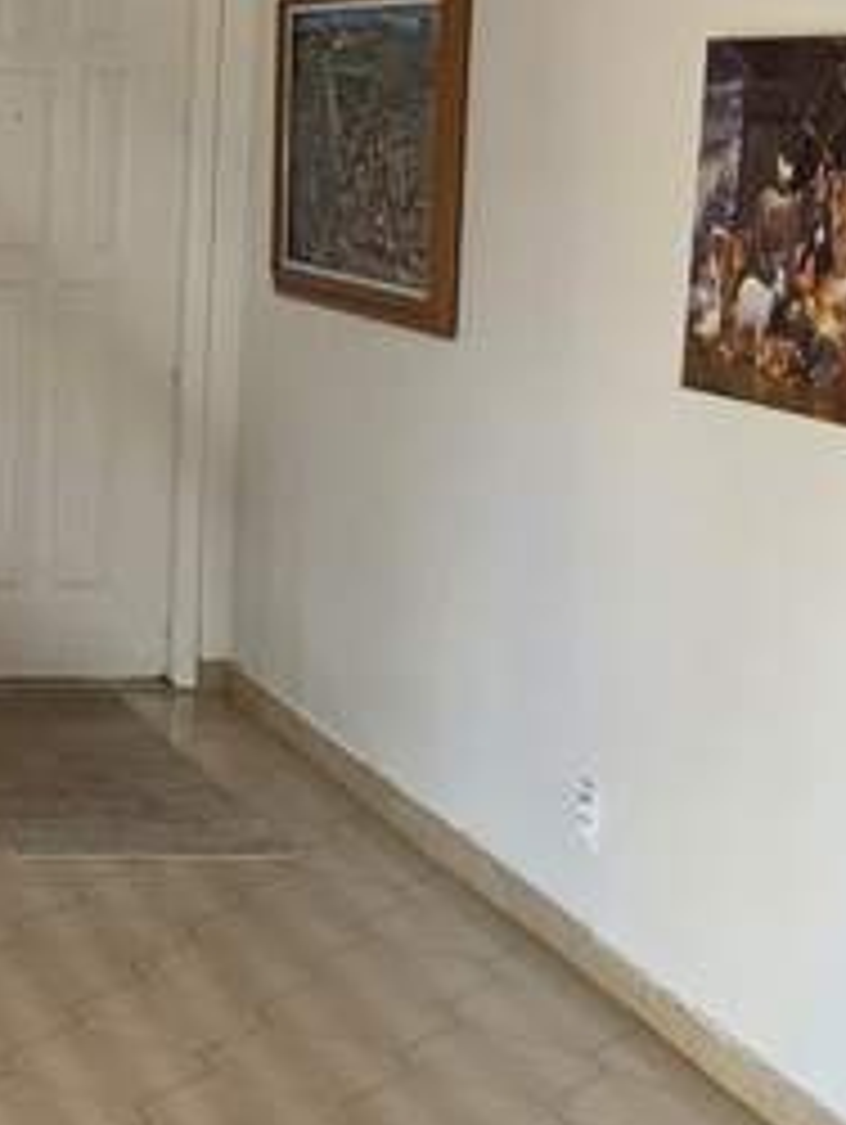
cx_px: -266
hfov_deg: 14.5
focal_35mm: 98
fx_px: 3188
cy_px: 446
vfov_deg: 20.0
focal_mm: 5.4
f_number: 1.8
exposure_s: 1/120
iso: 640
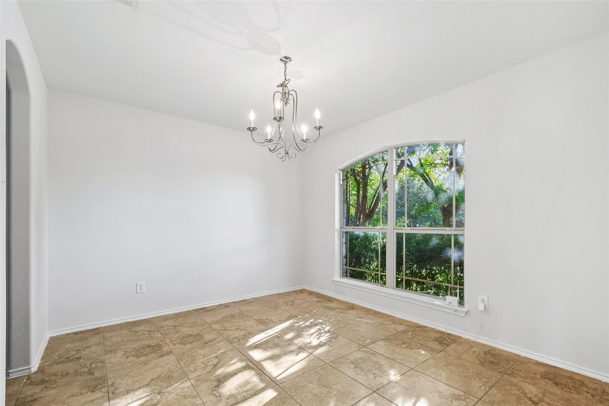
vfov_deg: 77.3
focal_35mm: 15
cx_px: 304
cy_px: 203
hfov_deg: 100.4
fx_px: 254
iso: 400
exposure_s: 1/60
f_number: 8
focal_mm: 10
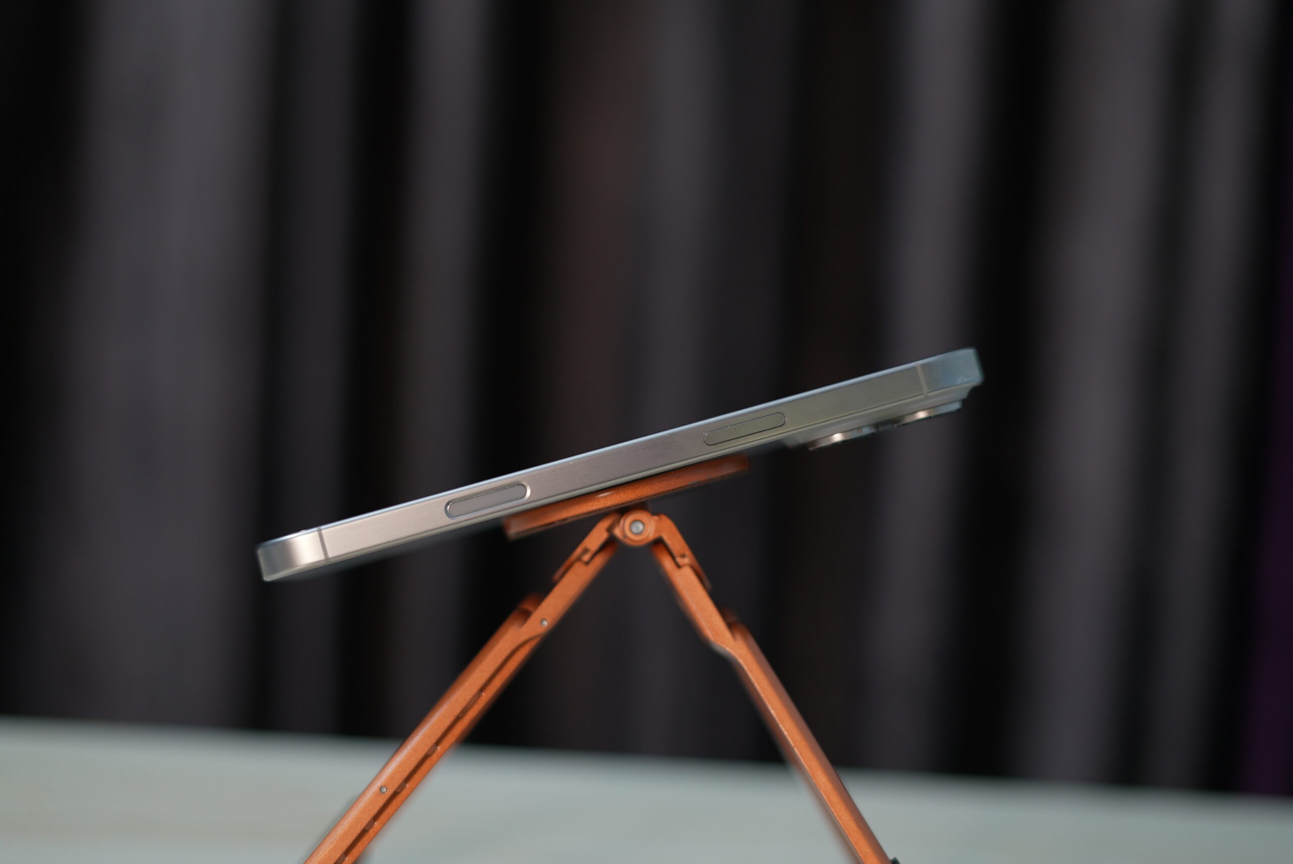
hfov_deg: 39.6
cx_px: 646
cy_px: 432
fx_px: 1797
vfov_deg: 27.0
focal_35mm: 50
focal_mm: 50
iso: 320
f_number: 2.2
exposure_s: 1/100
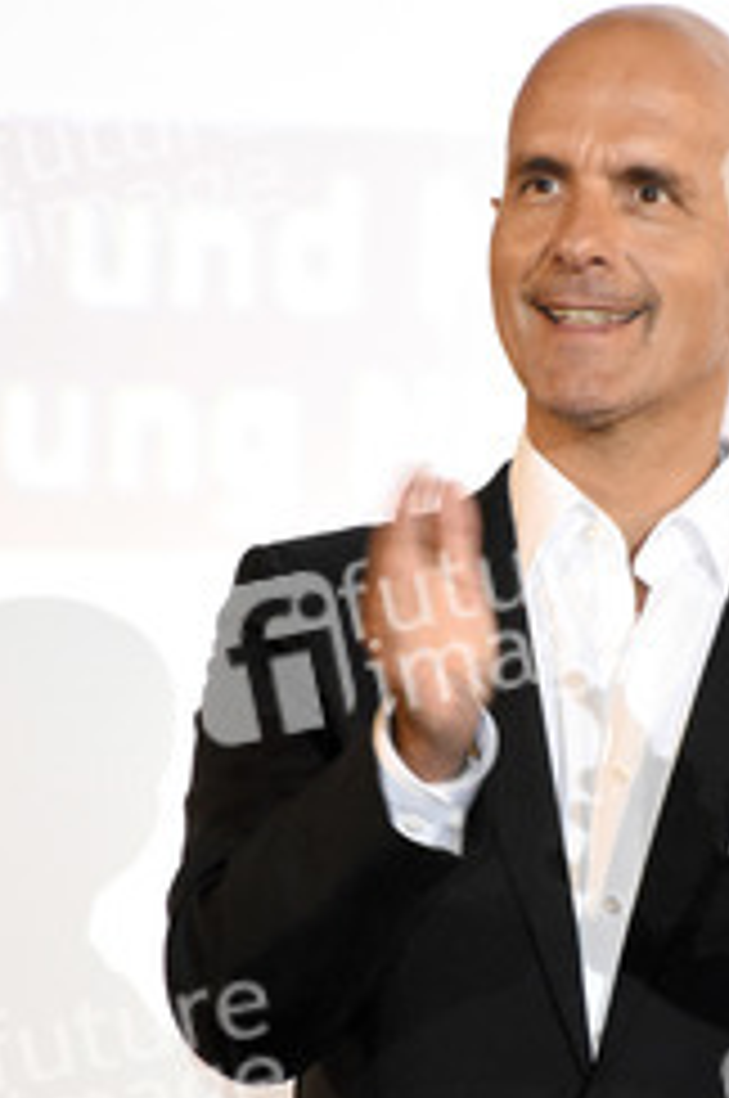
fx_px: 10478
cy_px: 864
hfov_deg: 4.0
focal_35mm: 344
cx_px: 544
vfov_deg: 6.0
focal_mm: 140
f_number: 6.3
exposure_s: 1/60
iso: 3200
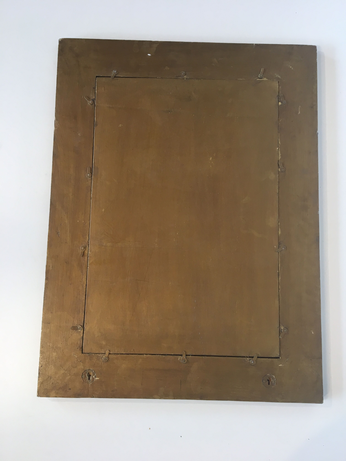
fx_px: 386
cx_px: 173
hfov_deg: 48.2
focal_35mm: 29
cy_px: 230
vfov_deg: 61.7
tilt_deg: -84.8
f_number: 2.2
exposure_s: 1/33
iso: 25
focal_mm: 4.15
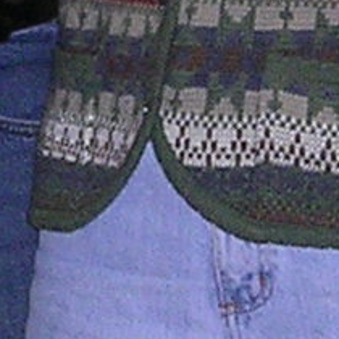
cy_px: 31
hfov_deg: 5.3
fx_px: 3623
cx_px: 24
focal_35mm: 327
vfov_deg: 5.3
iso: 175
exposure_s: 1/60.1
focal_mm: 5.8
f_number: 2.8
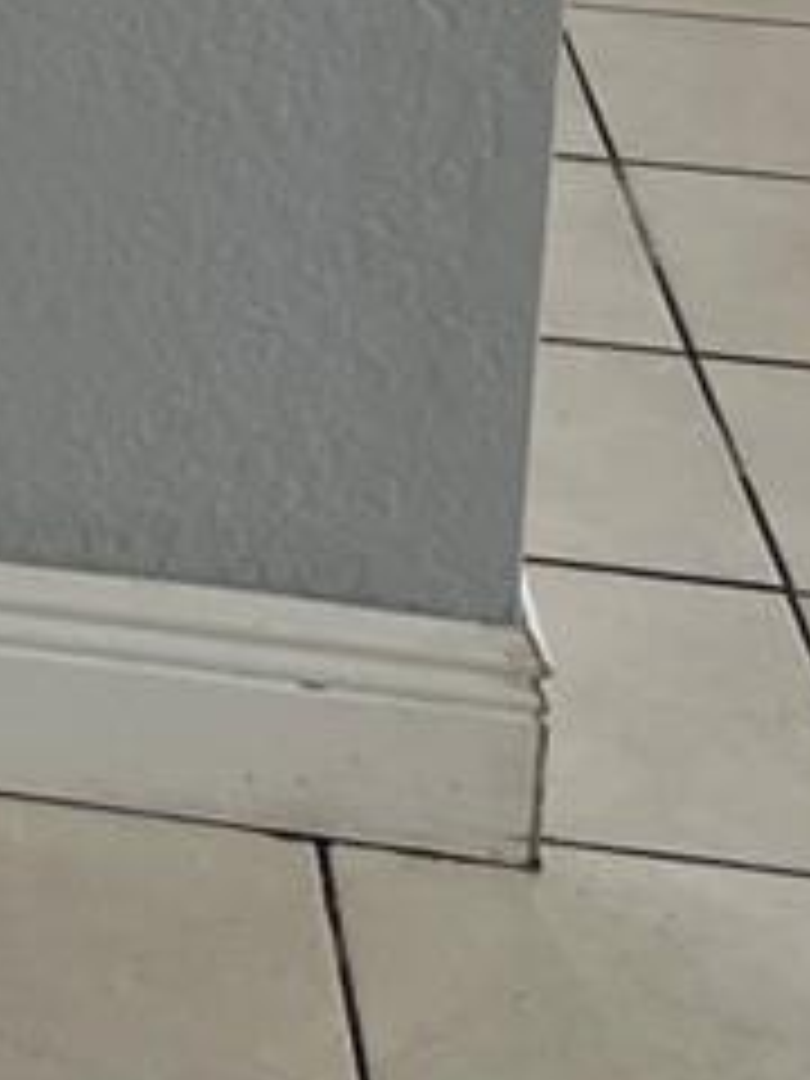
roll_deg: -0.1
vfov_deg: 13.4
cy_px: -958
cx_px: -999
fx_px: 4056
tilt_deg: -8.8
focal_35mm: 130
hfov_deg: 10.2
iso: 125
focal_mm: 5.7
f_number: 1.5
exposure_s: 1/120
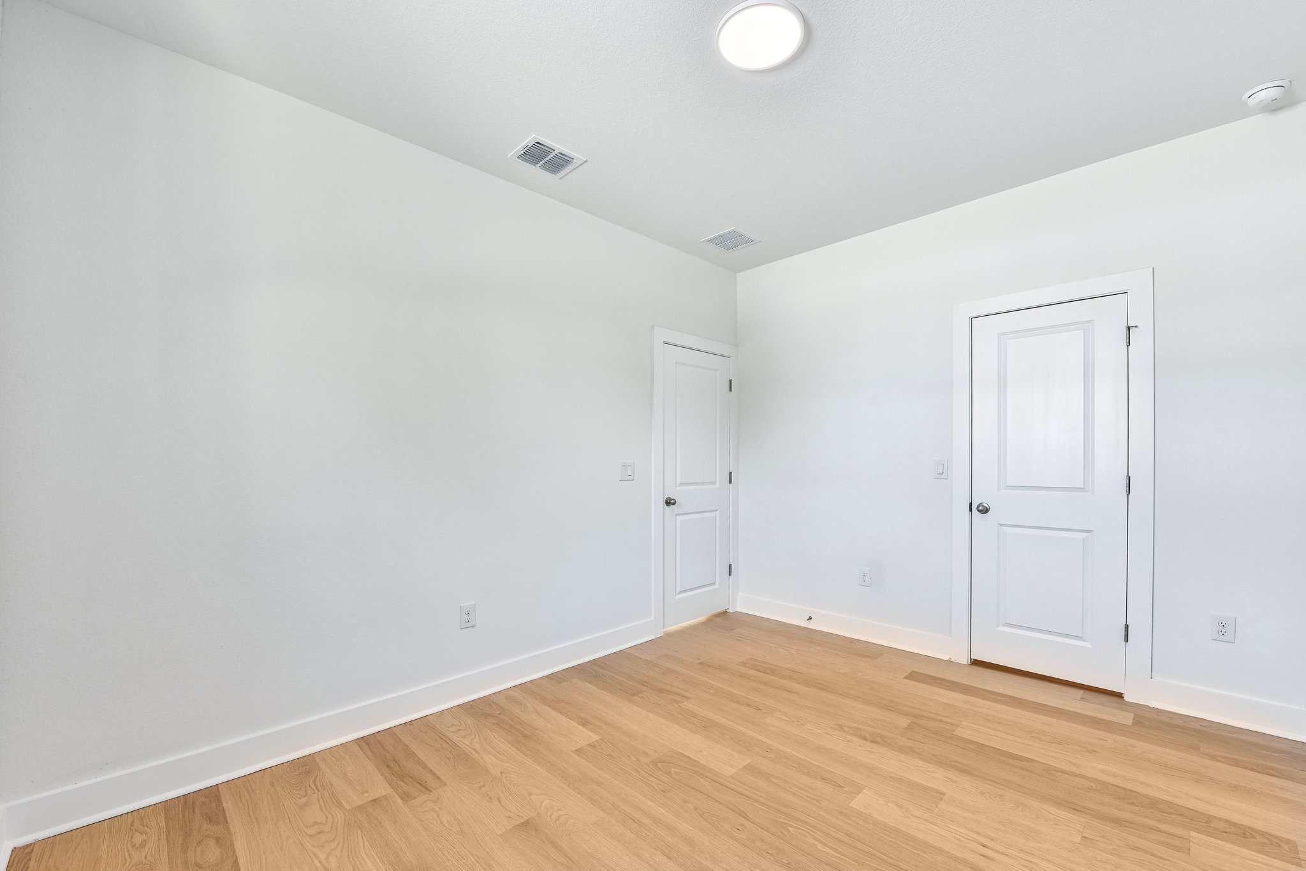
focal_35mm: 14
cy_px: 436
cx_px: 653
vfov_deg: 81.2
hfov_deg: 104.3
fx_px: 508
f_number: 8
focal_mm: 14
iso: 140
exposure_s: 1/15
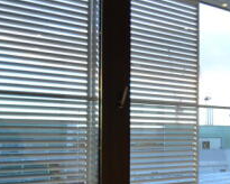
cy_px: 136
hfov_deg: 28.4
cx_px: 338
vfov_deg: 32.8
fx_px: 306
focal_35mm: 45
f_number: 4
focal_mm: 10
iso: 400
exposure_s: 1/60
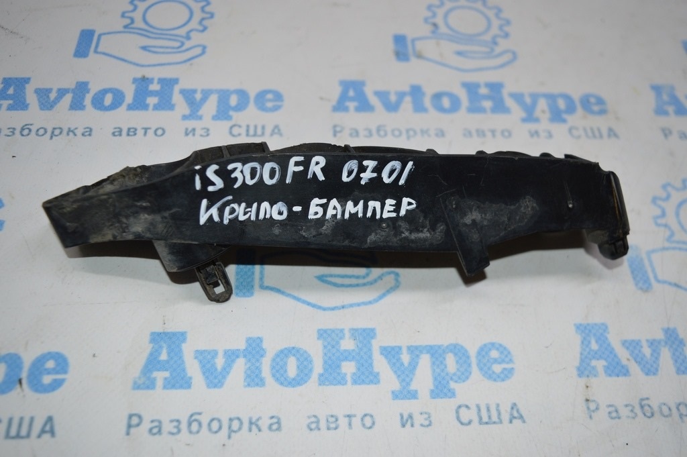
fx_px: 658
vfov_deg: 38.3
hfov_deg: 55.1
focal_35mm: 34
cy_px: 228
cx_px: 344
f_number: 4
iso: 360
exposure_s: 1/125
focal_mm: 23
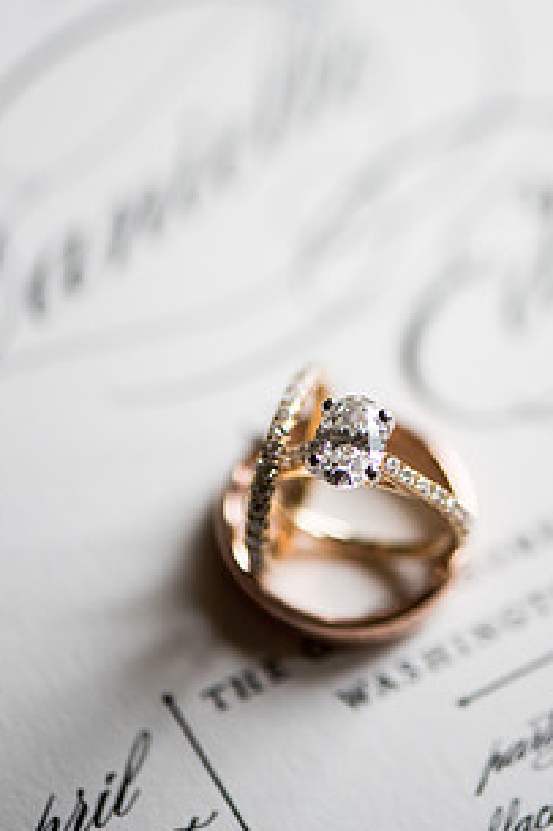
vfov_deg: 13.2
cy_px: 278
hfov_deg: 8.8
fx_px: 3575
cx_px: 390
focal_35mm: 155
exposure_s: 1/4000
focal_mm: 105
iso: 1250
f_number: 3.2
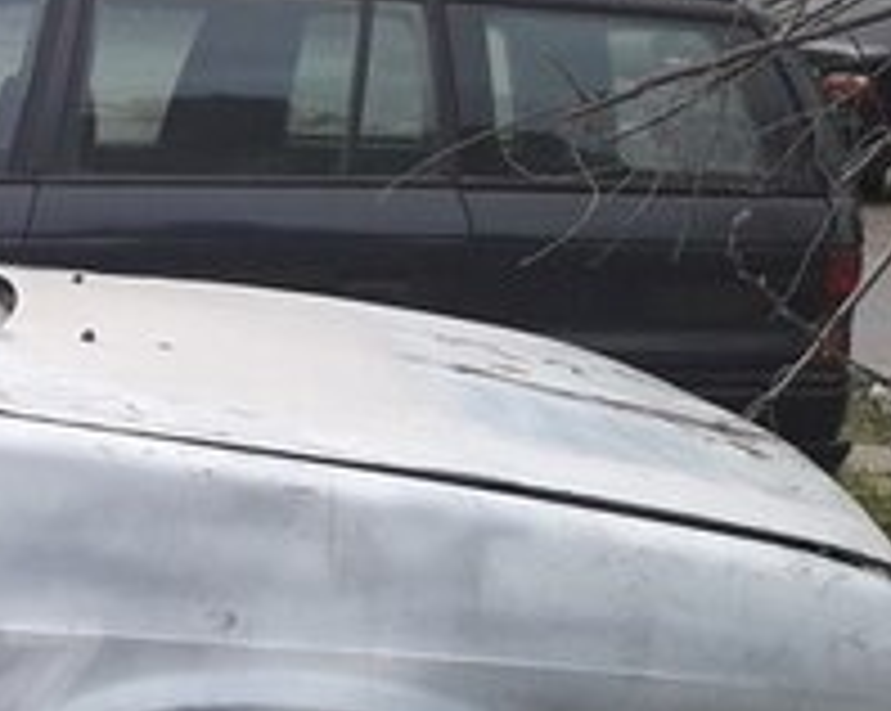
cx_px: -356
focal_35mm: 88
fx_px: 2318
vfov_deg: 17.1
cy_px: 686
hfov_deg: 19.5
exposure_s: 1/155
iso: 40
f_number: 1.9
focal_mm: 3.6
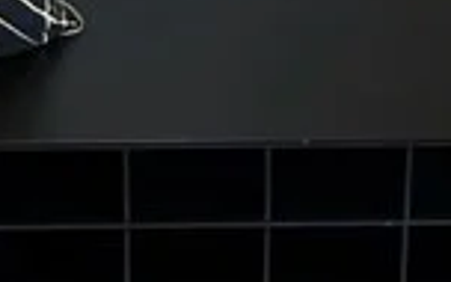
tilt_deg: -12.0
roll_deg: -0.2
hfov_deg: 20.7
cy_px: -344
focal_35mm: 100
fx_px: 1229
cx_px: 122
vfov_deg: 11.3
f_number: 2.2
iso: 400
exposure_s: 1/60
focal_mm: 2.22
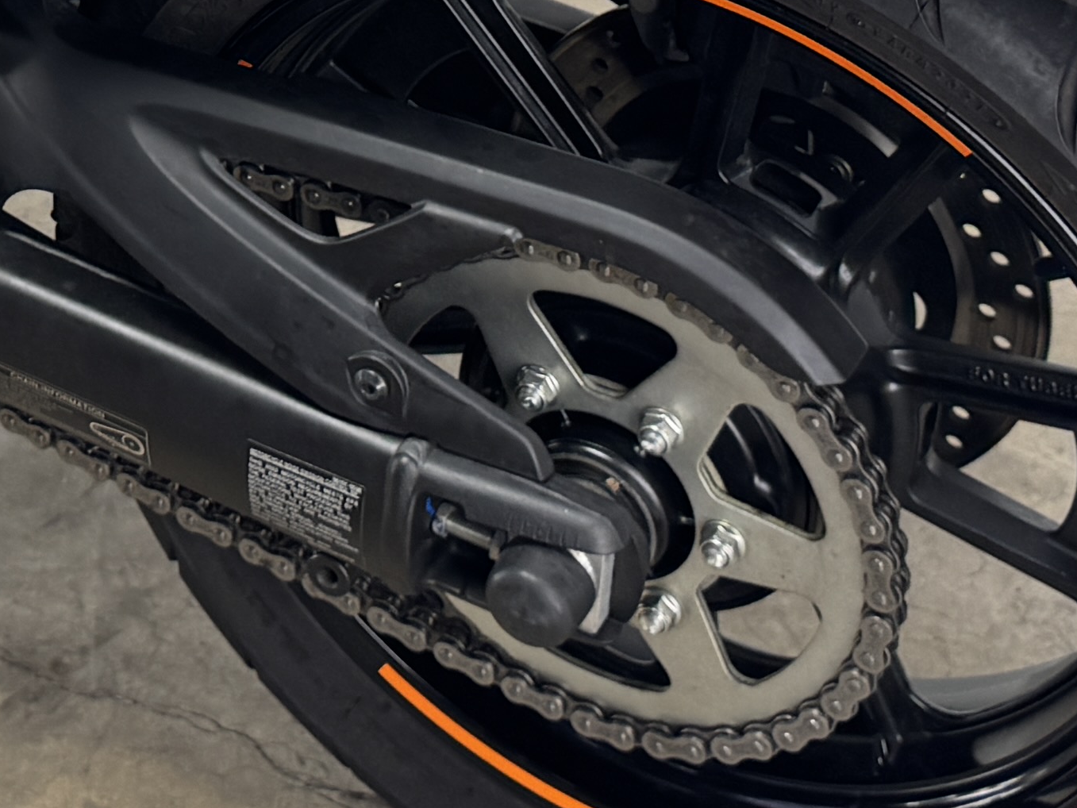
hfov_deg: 18.9
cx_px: -23
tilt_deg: -16.8
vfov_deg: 13.7
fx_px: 3143
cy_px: -448
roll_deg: -0.4
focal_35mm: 101
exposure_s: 1/127
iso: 50
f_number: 1.78
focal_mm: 6.76
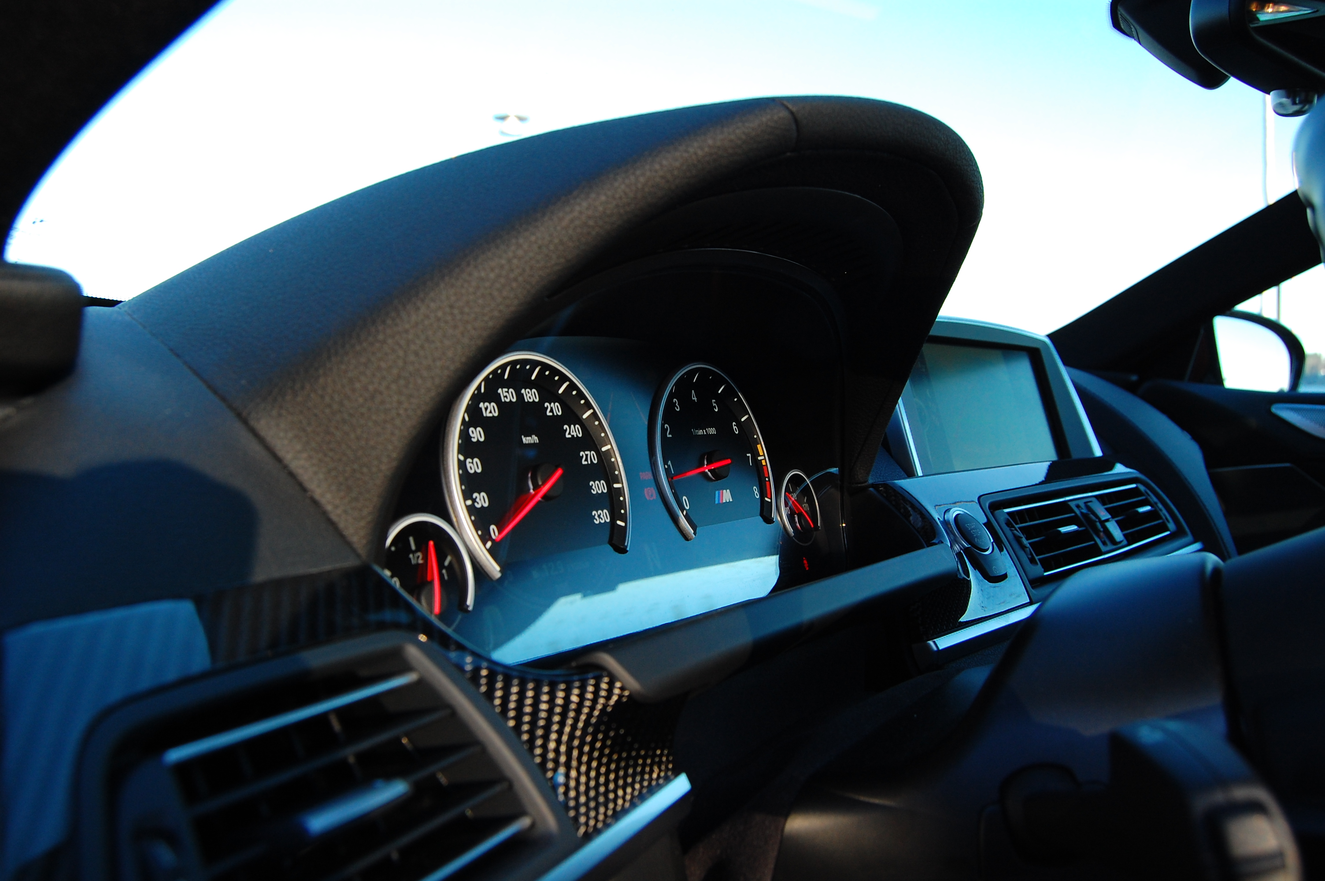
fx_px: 1048
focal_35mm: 28
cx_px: 662
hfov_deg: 64.6
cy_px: 440
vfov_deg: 45.6
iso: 400
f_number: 6.3
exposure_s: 1/160
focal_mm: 19
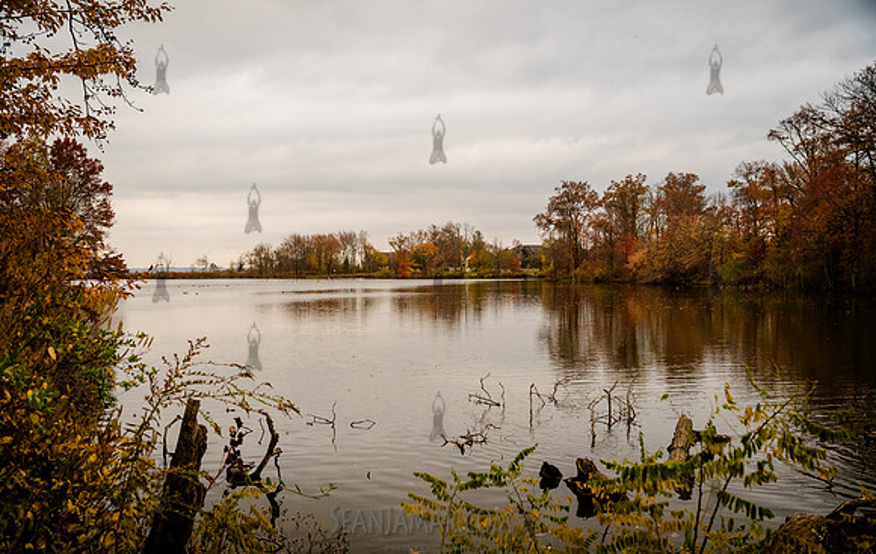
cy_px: 291
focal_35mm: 37
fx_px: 881
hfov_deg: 52.9
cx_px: 438
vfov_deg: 34.9
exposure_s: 1/1250
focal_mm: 36
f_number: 5.6
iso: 4000
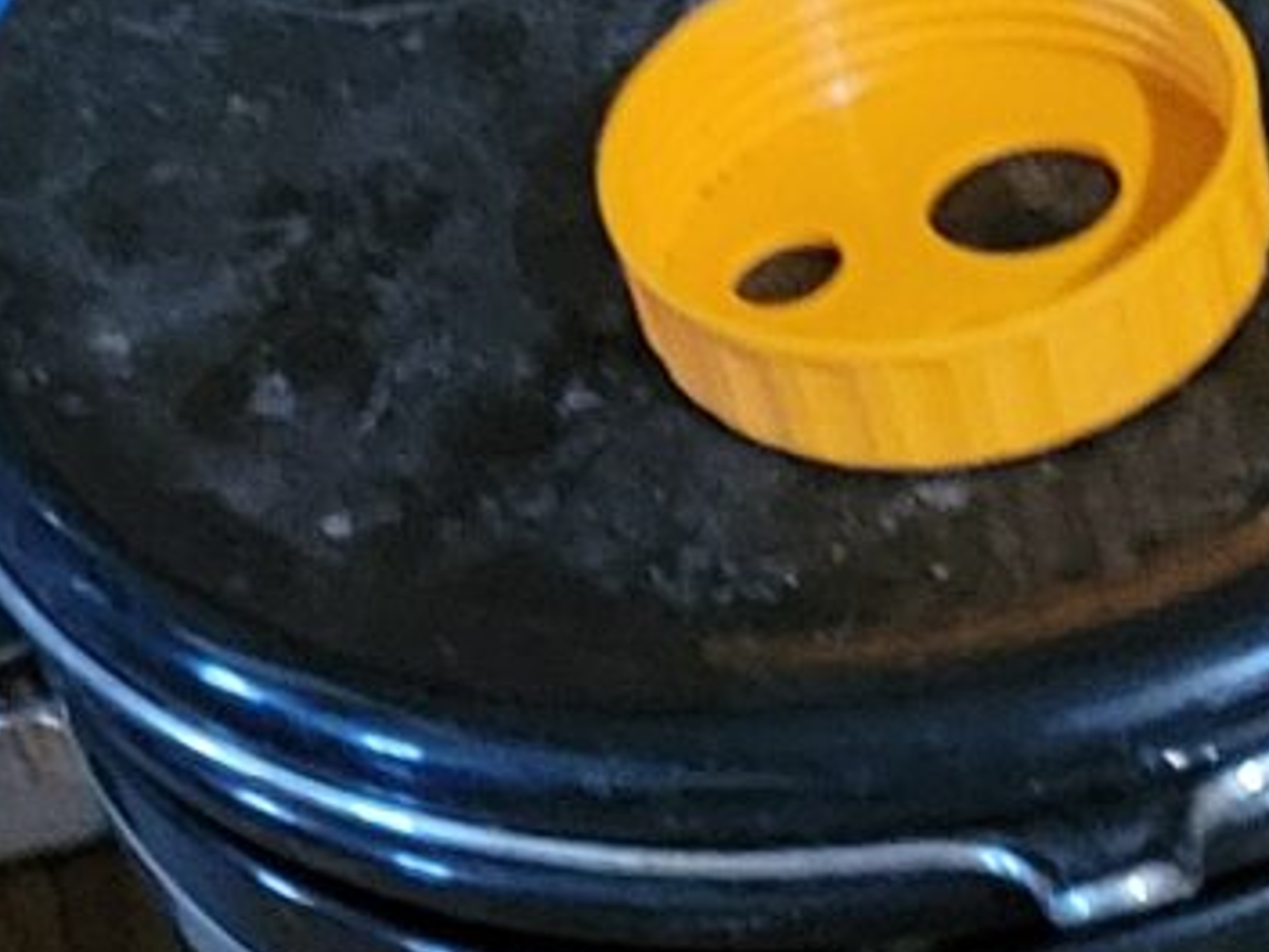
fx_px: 6929
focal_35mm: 189
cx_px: 2102
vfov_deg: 6.8
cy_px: 3166
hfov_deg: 10.0
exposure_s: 1/24
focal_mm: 5.4
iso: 640
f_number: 1.8
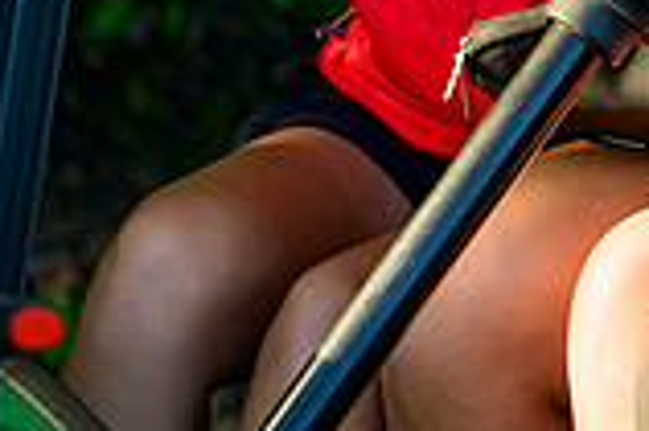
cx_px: 883
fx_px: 10607
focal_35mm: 589
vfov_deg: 2.3
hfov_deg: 3.5
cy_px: -351
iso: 800
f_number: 4.8
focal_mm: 160
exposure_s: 1/1250
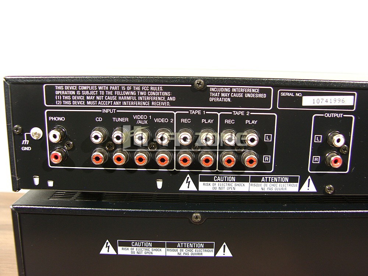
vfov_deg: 40.7
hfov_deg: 52.6
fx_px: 372
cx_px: 184
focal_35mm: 35
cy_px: 138
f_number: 2.2
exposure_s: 1/30
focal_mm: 9
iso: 64
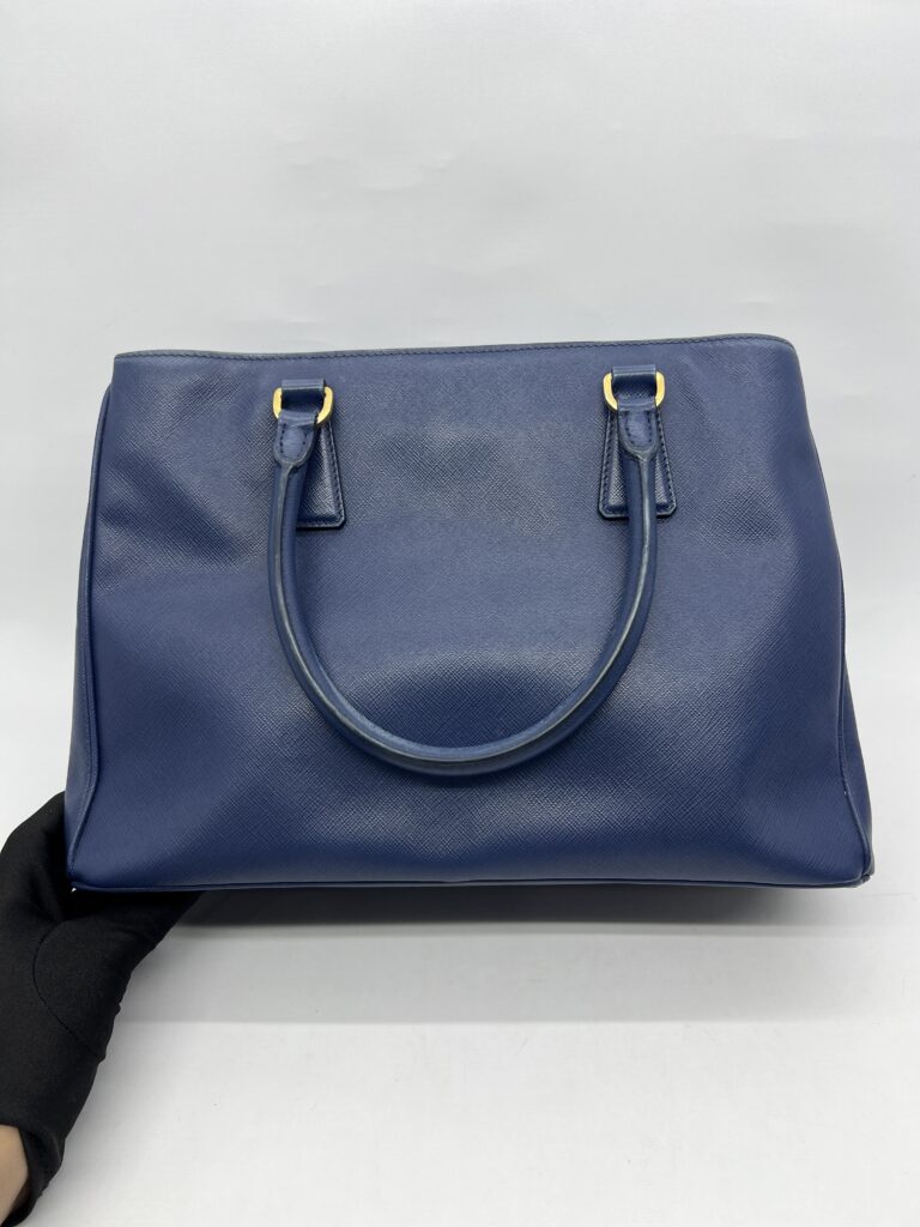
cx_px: 460
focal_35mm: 26
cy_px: 614
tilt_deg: -32.2
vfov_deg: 67.3
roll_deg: +1.8
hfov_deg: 53.1
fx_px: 921
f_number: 1.5
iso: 40
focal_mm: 5.7
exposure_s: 1/177
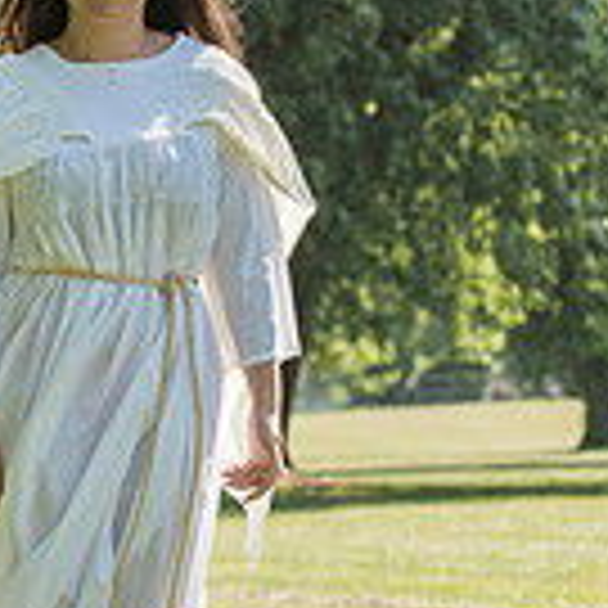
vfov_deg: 4.7
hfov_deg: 4.7
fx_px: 7412
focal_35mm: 373
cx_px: 68
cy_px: 209
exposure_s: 1/4000
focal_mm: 102
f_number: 5.6
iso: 1000
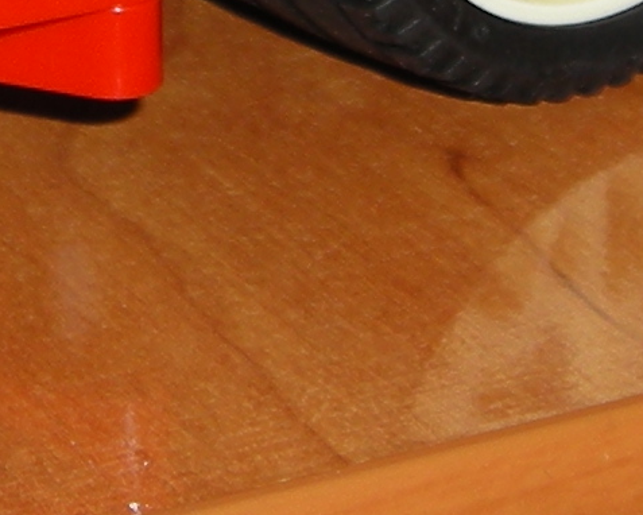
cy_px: -634
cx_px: 429
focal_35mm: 219
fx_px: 4169
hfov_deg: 8.8
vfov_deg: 6.8
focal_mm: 6.3
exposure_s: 1/60
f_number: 3.2
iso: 50
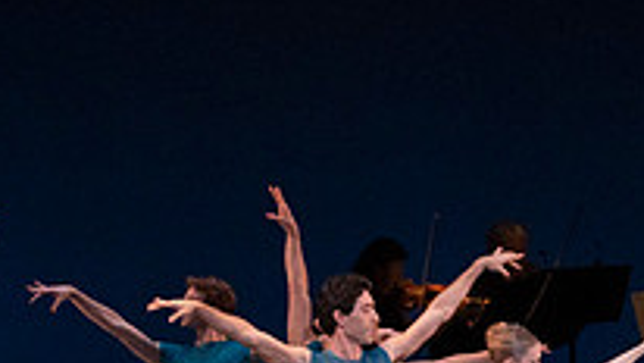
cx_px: 391
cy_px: 355
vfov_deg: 2.2
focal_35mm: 546
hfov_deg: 4.0
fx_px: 9326
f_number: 7.1
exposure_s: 1/400
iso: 8000
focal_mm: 185
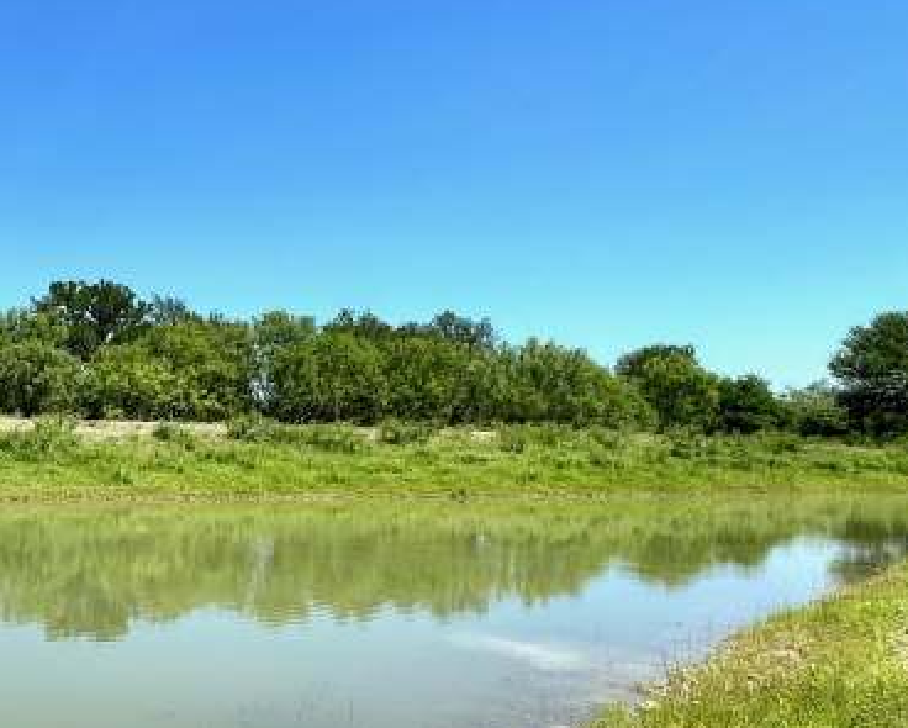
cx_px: 76
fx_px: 1022
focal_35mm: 38
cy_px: 444
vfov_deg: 39.0
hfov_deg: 43.4
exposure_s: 1/1984
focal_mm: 2.22
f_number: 2.2
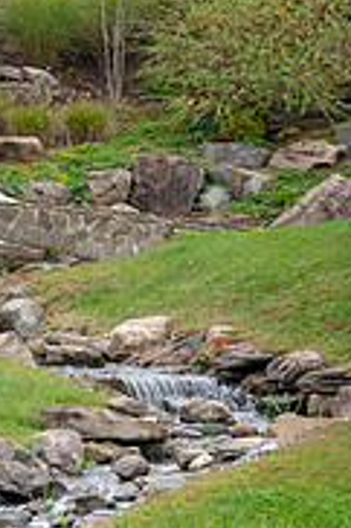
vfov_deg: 7.2
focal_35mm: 287
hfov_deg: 4.8
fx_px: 4205
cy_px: 334
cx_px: -30
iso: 640
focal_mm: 116
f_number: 2.8
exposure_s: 1/1000
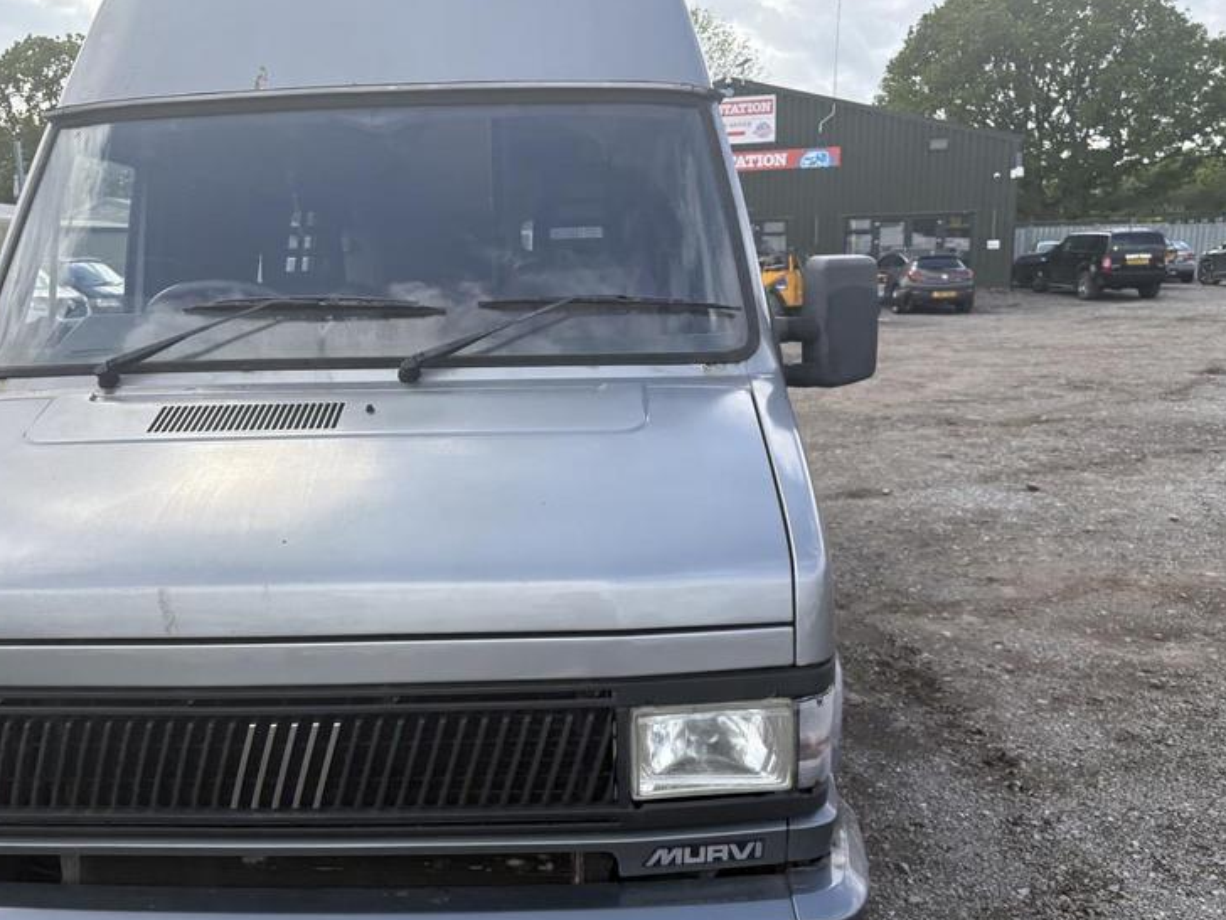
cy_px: 480
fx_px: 1133
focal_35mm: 32
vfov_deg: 44.1
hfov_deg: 56.6
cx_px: 519
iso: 50
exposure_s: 1/2283
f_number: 1.6
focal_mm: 5.96
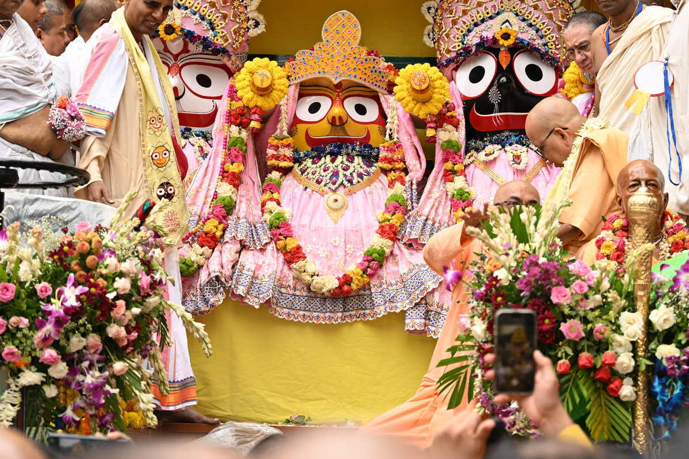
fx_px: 2622
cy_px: 156
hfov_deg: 15.0
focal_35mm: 137
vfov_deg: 10.0
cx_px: 332
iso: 250
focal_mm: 102
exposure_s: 1/250
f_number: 6.3
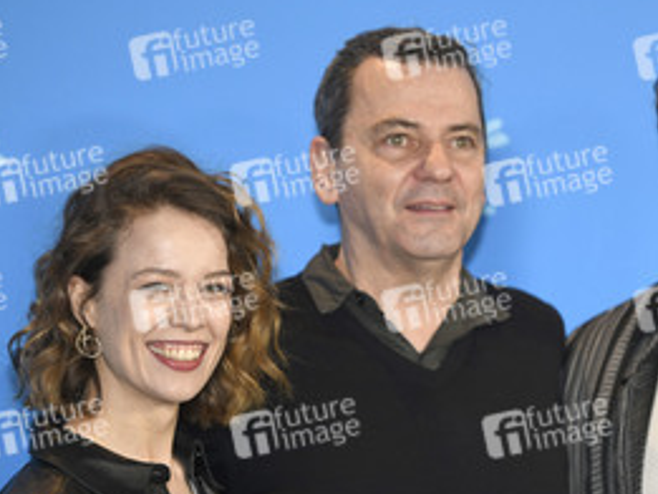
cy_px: 365
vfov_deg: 6.0
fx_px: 4735
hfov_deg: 7.9
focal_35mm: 249
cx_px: 480
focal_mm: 150
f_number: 3.2
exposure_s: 1/400
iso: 640
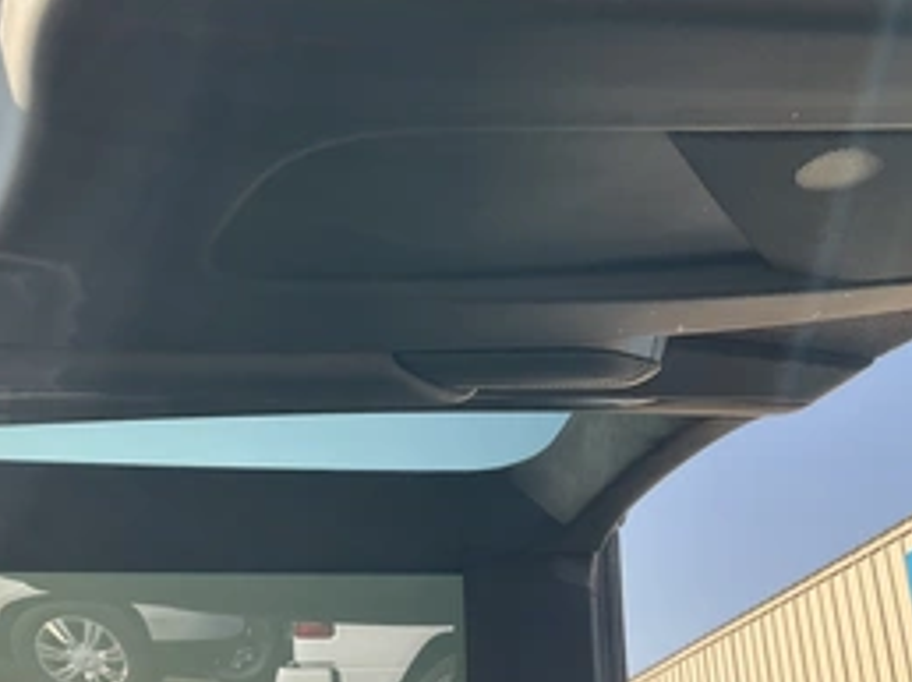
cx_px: 322
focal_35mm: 45
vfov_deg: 32.1
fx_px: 1184
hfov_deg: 41.7
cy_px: 378
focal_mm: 3
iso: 25
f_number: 1.8
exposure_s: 1/406
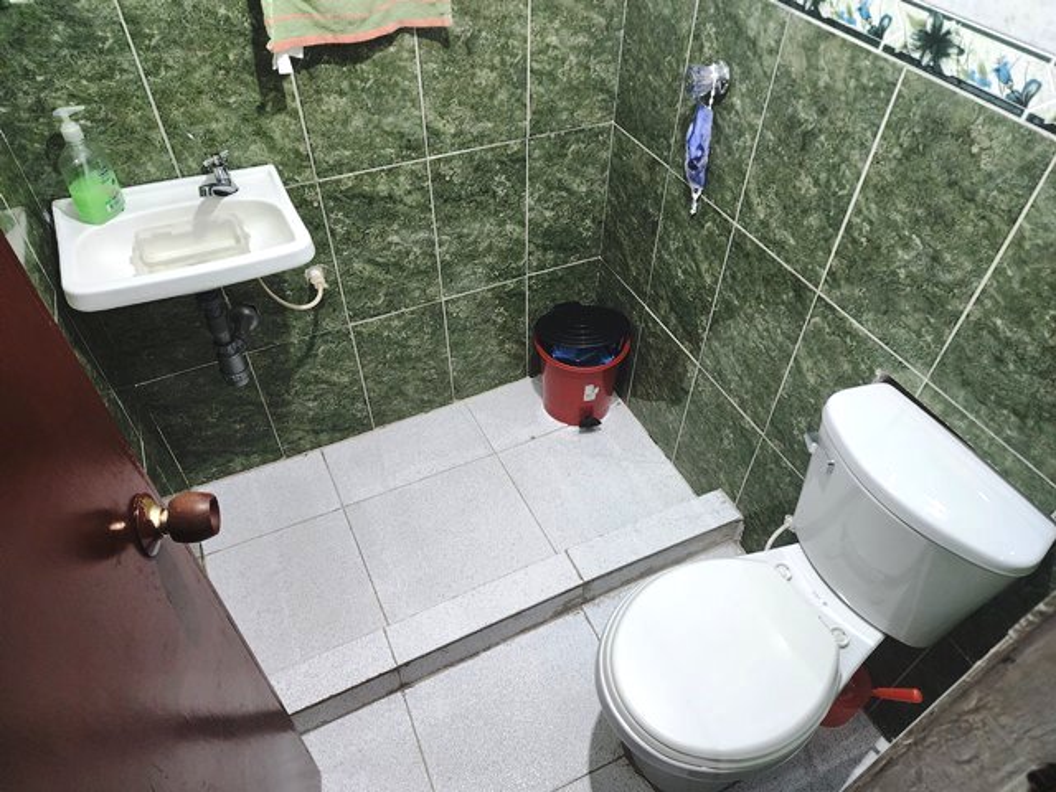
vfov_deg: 58.9
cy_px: 396
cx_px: 528
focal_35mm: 23
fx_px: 702
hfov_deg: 73.9
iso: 320
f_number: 1.8
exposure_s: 1/120
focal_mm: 6.4
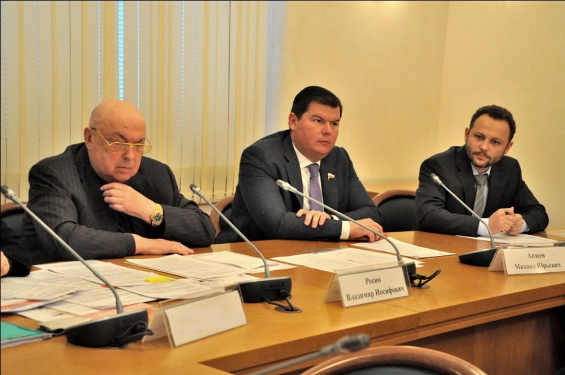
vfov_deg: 18.9
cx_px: 282
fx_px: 1129
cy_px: 188
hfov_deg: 28.1
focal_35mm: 72
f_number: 6.3
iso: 1600
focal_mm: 48
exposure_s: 1/40
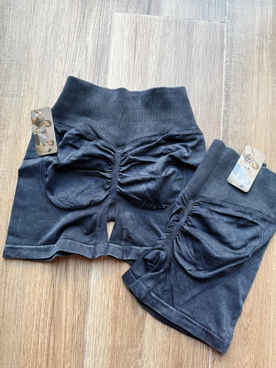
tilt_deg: -84.1
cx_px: 138
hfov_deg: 56.8
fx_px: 255
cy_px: 184
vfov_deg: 71.6
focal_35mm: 24
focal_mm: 6.76
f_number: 1.78
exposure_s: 1/67
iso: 200
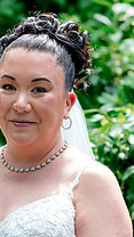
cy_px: 149
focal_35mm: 172
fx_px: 1086
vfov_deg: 12.5
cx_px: -21
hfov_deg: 7.0
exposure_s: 1/640
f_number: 3.5
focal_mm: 76
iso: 640
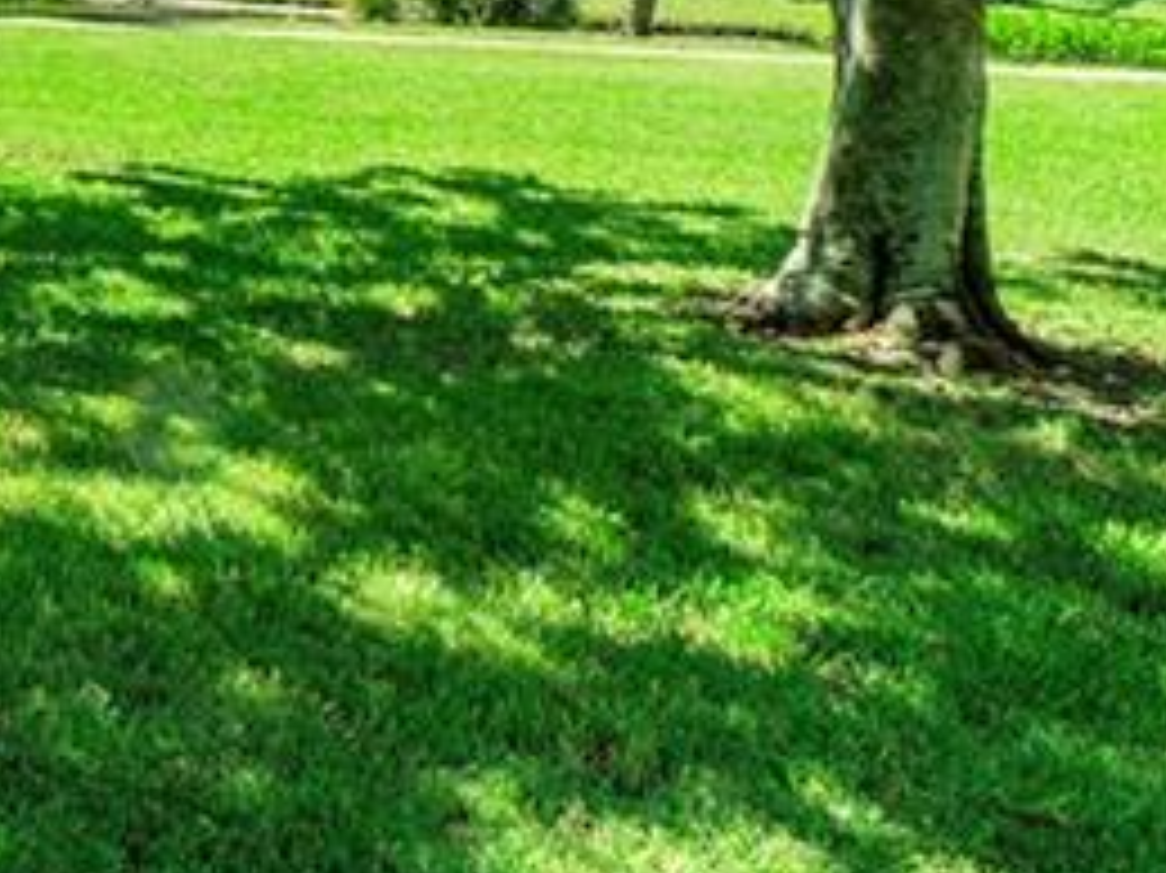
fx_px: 1919
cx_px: -468
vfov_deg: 23.6
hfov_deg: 26.7
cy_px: -158
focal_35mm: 57
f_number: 11
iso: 100
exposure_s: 1/80
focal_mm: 10
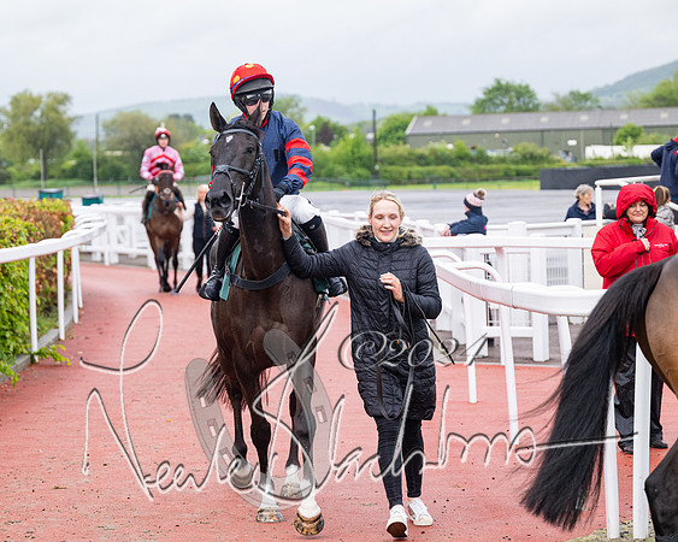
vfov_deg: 14.0
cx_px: 274
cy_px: 271
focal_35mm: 110
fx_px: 2214
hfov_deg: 17.4
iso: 800
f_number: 4
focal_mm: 98
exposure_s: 1/1600
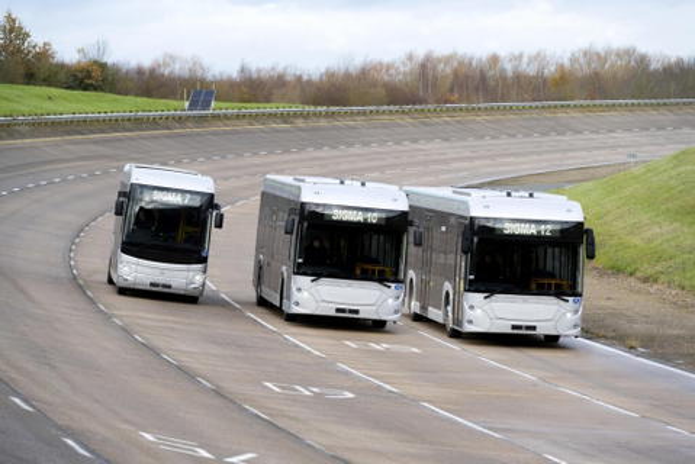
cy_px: 232
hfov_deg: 11.4
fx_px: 3477
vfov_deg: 7.6
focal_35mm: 180
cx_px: 348
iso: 1250
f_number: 5.6
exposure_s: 1/640
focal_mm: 180
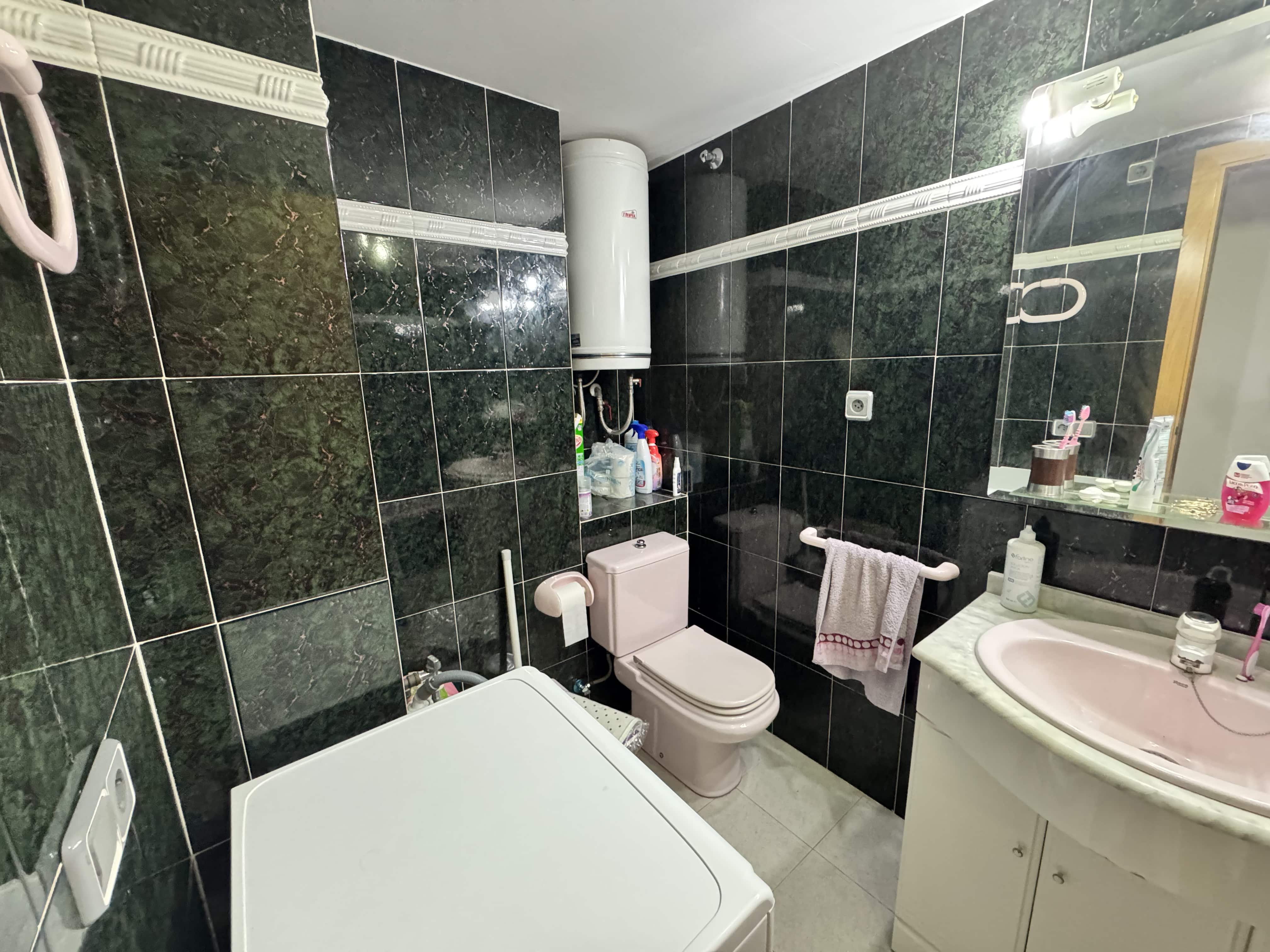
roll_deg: +2.5
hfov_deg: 102.1
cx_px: 635
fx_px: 514
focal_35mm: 14
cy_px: 476
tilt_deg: -12.5
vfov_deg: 85.7
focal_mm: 2.22
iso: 1000
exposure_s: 1/50
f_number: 2.2
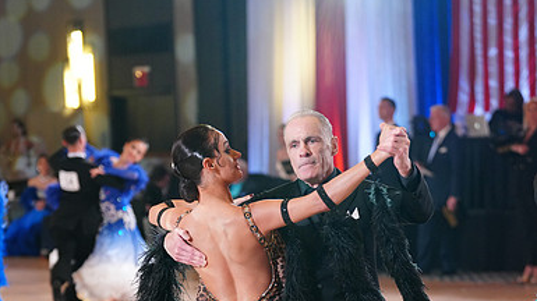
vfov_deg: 8.0
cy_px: 351
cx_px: 268
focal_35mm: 150
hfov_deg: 14.3
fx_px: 2135
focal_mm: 95
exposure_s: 1/500
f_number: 2.8
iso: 2500
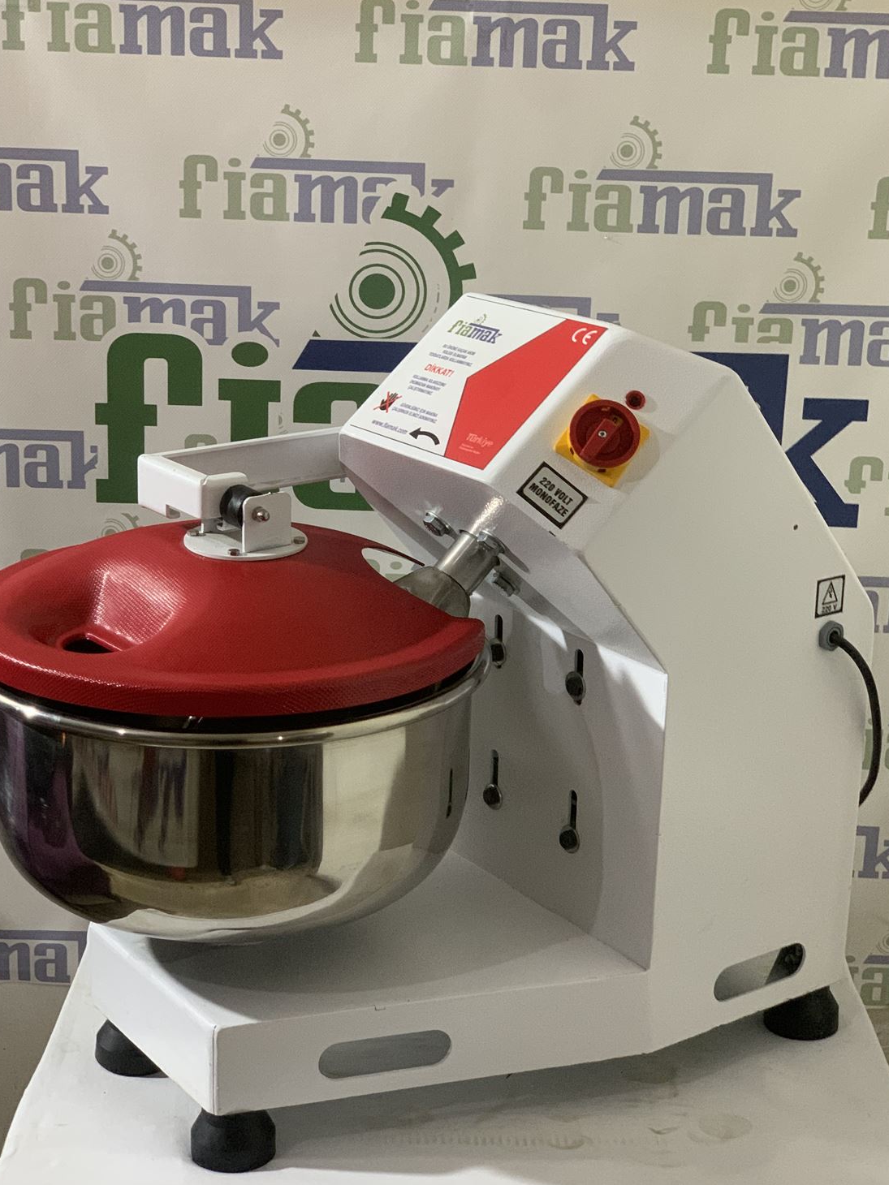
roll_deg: -1.3
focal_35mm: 57
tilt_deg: -16.1
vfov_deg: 33.8
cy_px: 583
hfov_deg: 25.7
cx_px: 425
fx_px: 1952
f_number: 2.4
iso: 250
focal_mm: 6
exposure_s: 1/50
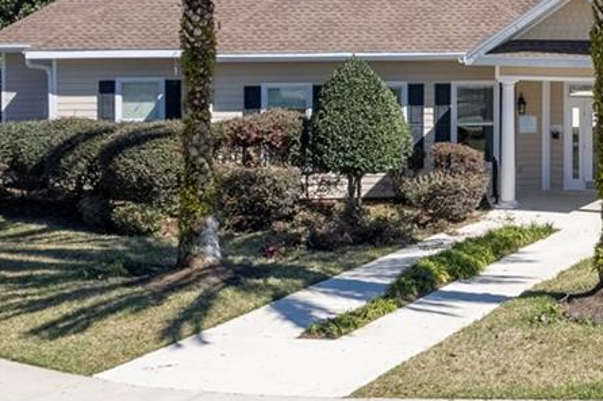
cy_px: -11
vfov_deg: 16.8
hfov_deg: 23.5
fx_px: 1323
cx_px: 721
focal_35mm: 79
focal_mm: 8.38
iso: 160
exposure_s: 1/2500
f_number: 2.8
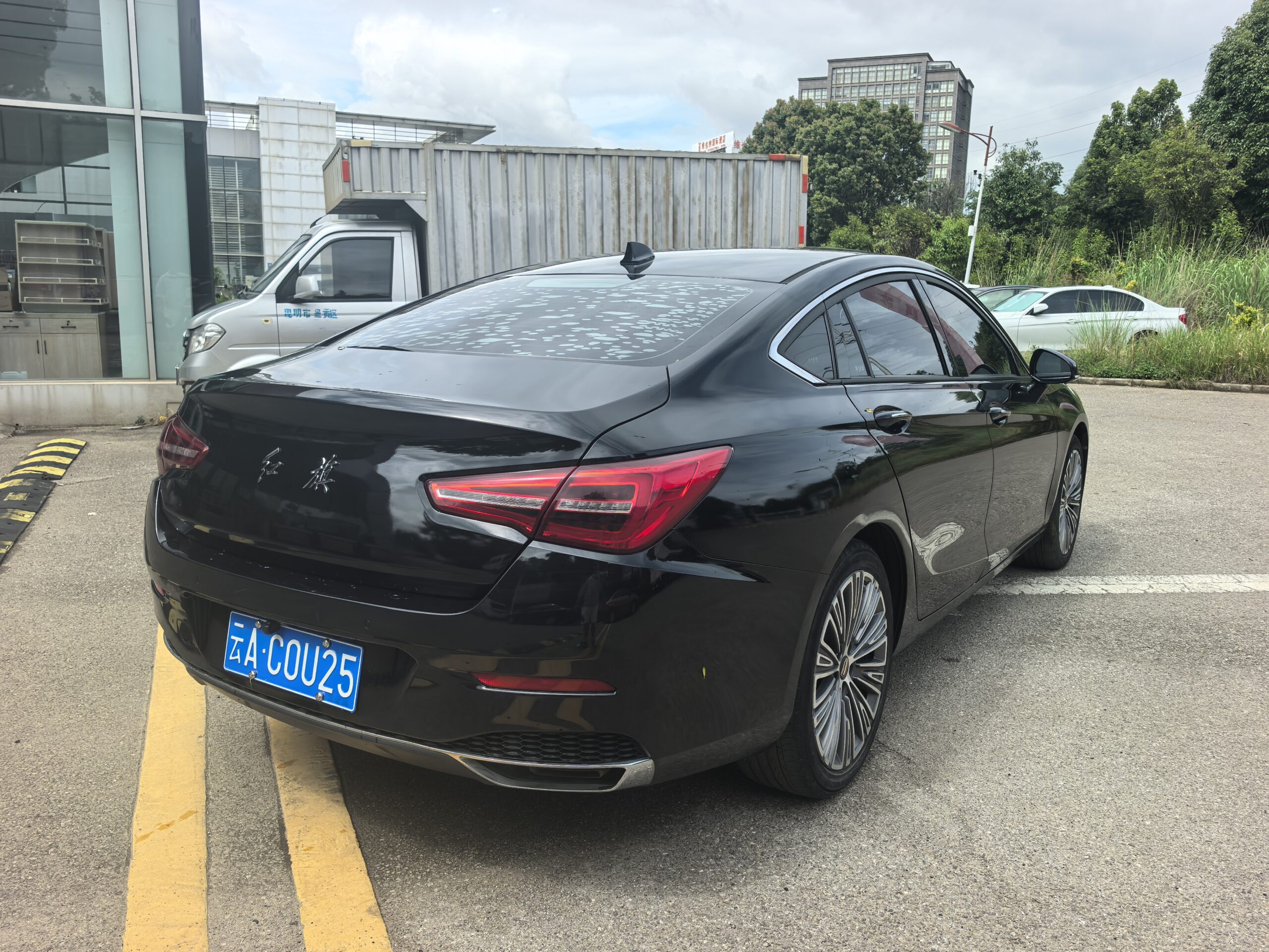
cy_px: 476
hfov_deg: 65.3
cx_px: 634
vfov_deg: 51.4
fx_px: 990
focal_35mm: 27
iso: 160
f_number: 2
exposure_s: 1/4950
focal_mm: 6.98
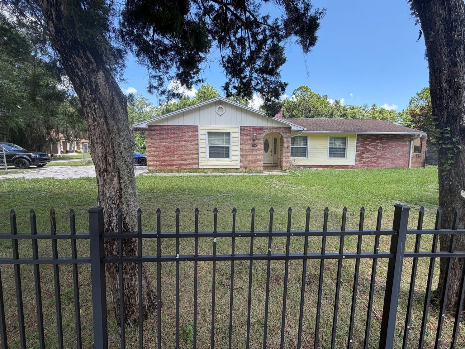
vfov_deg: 81.7
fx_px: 202
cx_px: 244
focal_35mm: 15
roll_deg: -0.3
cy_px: 167
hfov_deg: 98.1
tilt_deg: -5.1
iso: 50
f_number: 2.2
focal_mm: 2.22
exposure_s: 1/502
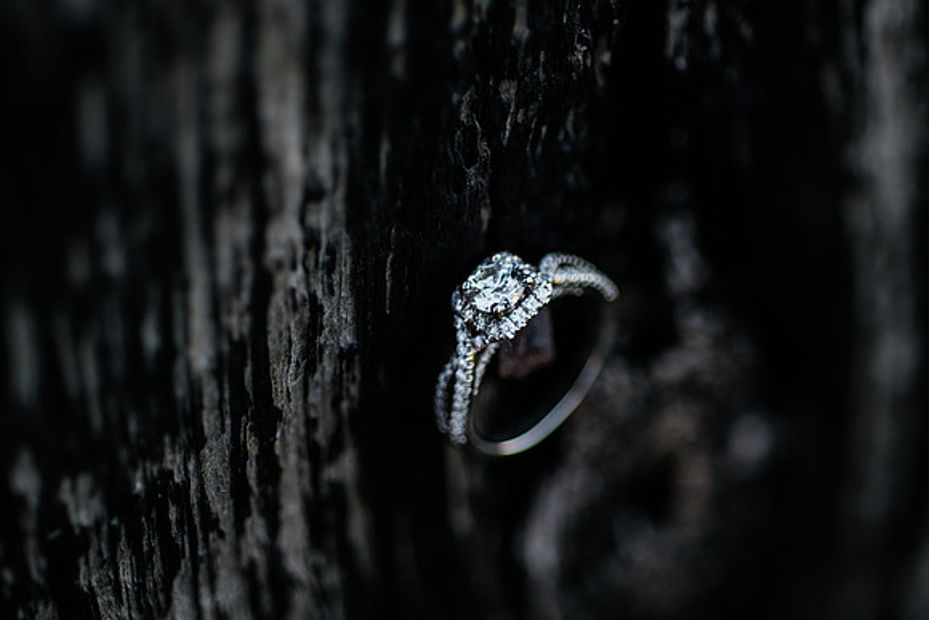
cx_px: 452
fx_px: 2009
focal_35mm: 78
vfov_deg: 17.5
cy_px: 302
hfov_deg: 26.0
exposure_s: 1/640
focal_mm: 60
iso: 200
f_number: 3.5
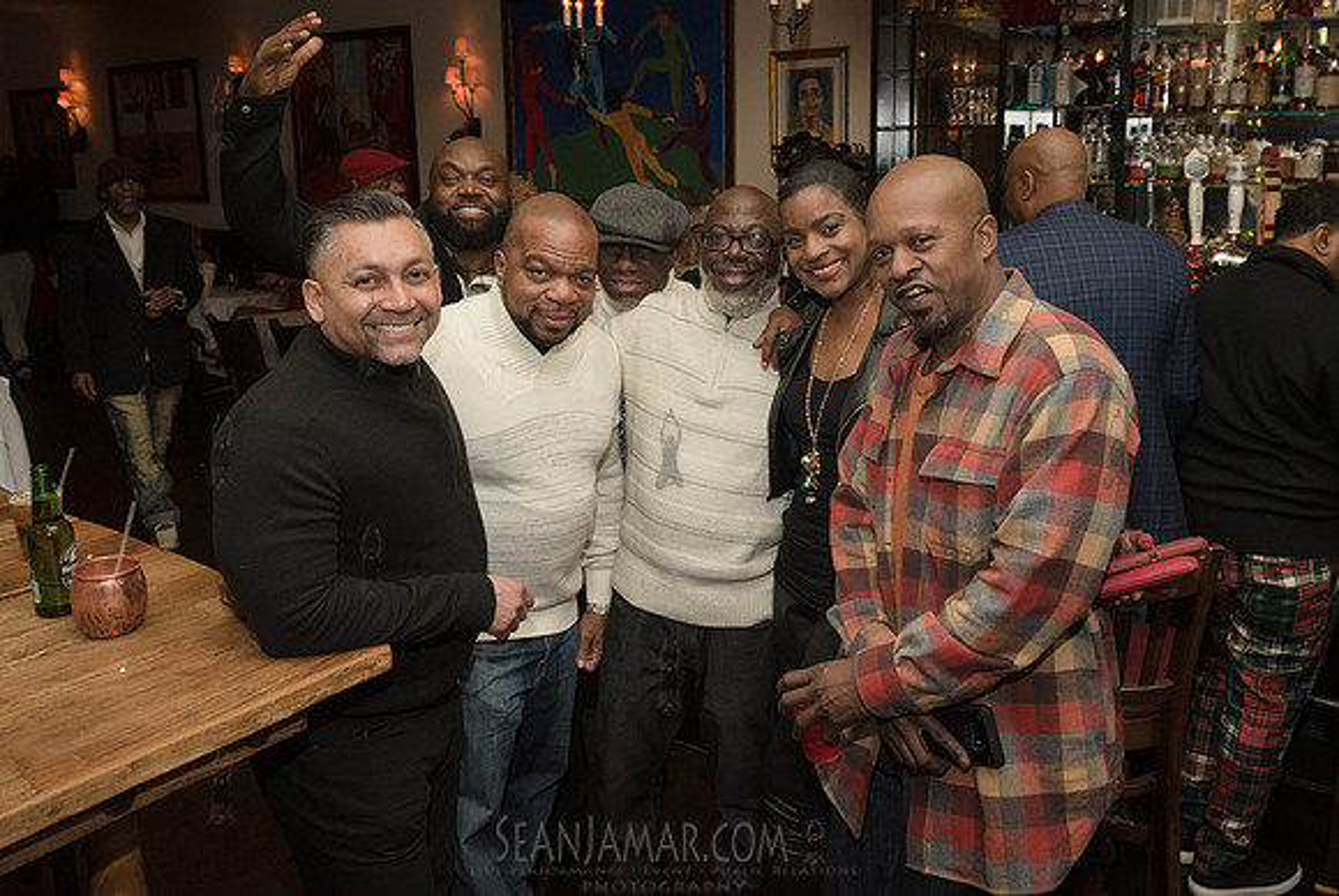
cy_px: 352
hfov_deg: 62.9
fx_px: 1086
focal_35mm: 29
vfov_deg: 44.6
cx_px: 786
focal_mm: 24
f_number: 5
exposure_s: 1/250
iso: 2000
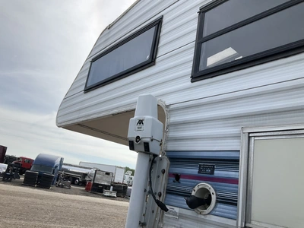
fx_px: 255
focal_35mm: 29
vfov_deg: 48.2
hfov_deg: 61.7
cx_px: 152
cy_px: 114
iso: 25
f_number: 1.8
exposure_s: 1/1675
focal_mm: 3
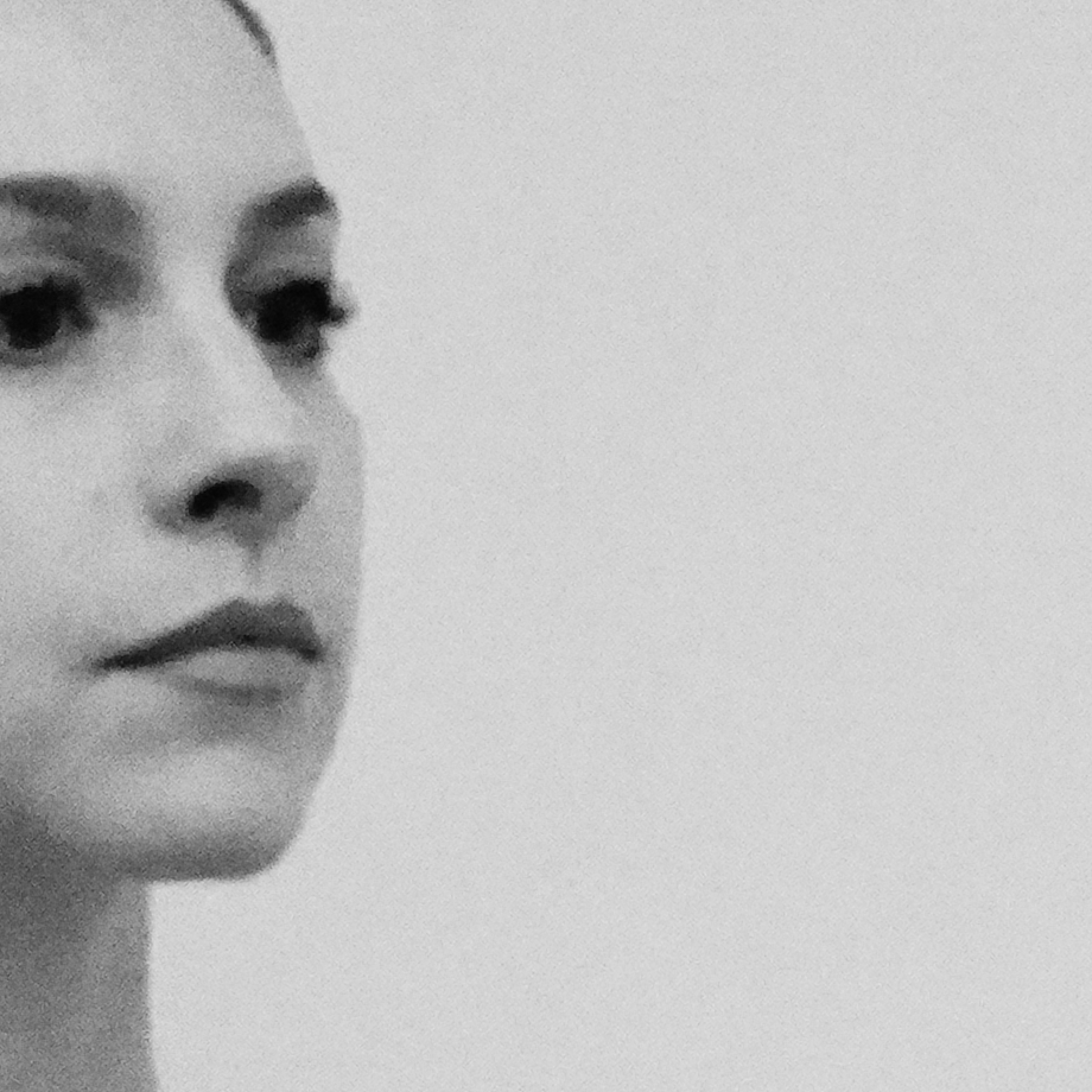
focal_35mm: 316
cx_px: -627
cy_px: 1639
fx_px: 11278
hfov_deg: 5.5
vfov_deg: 5.5
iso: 20000
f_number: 7.1
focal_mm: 38
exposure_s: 1/500
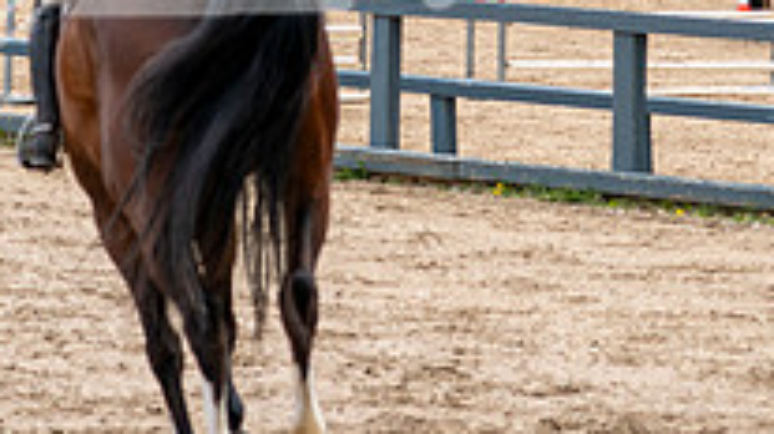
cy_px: -271
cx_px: 348
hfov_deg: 7.3
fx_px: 6028
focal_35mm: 294
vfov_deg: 4.1
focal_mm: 100
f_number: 5.6
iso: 100
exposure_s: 1/320
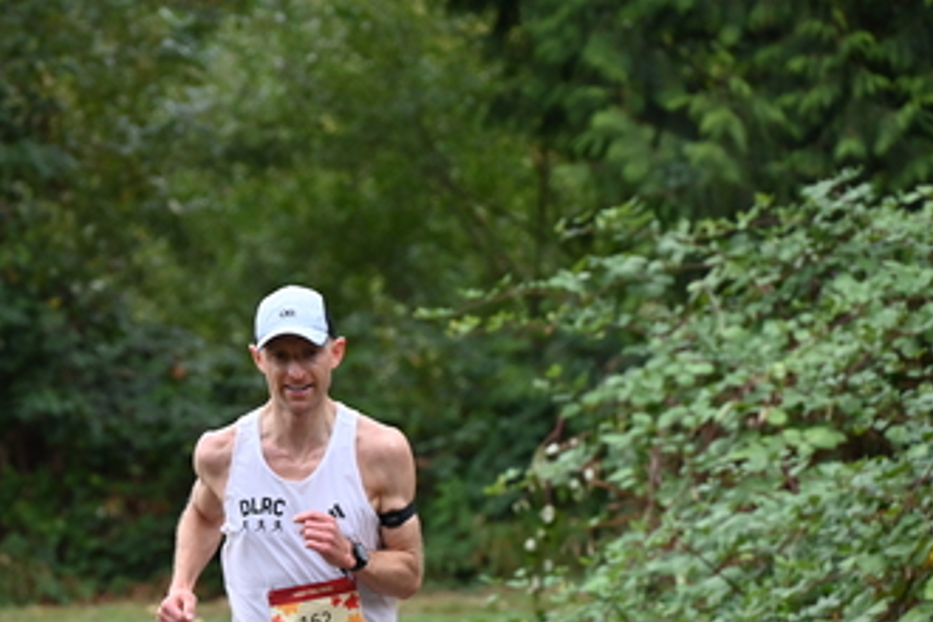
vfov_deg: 4.1
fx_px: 8630
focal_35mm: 333
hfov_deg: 6.2
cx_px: 254
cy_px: 448
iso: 1250
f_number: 6.3
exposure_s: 1/250
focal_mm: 200
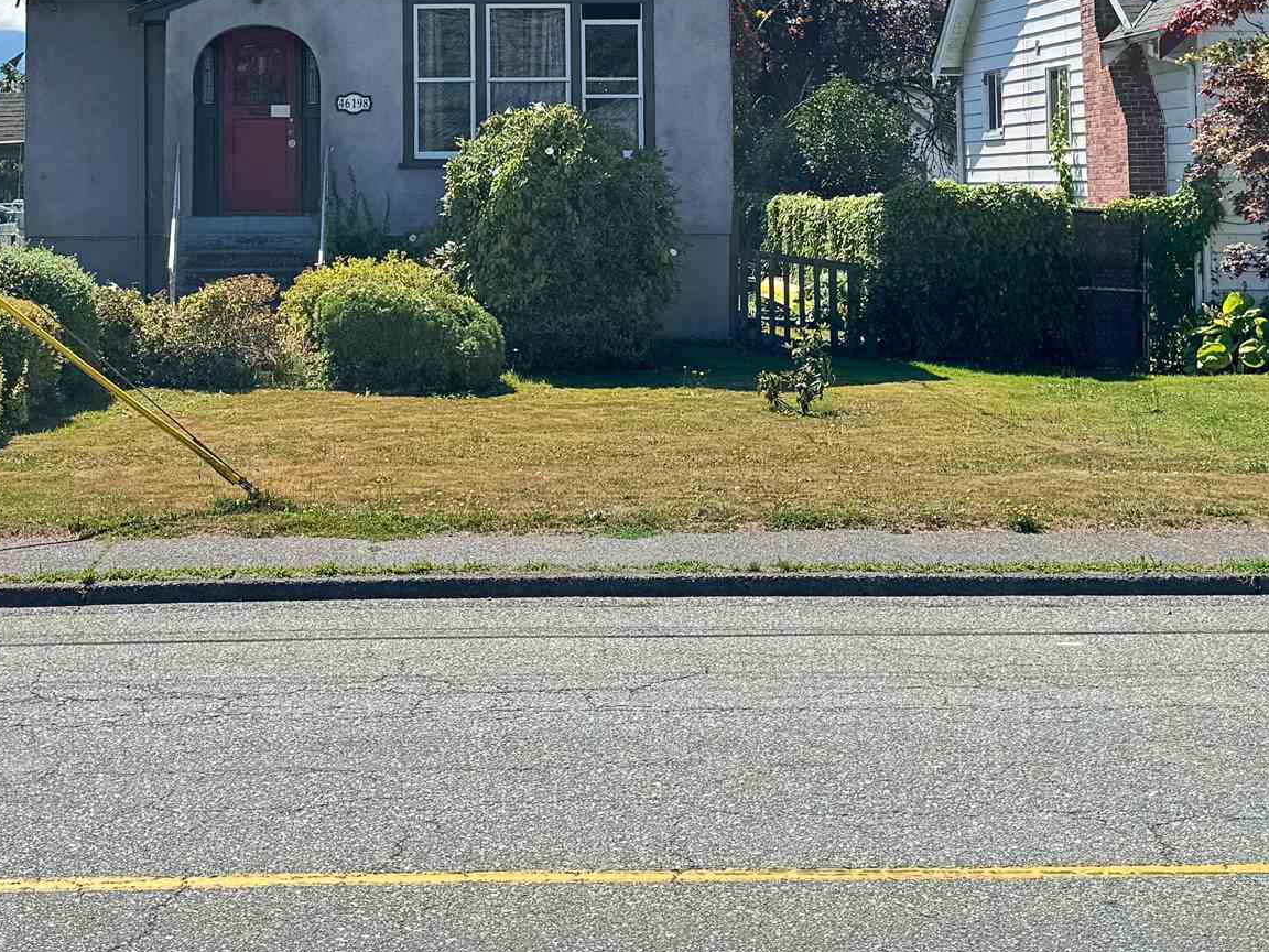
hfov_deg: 30.0
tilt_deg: +3.9
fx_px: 2346
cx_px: 409
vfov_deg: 22.1
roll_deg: +0.0
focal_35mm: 64
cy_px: 4
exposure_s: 1/1923
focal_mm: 6.76
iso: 80
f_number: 1.78
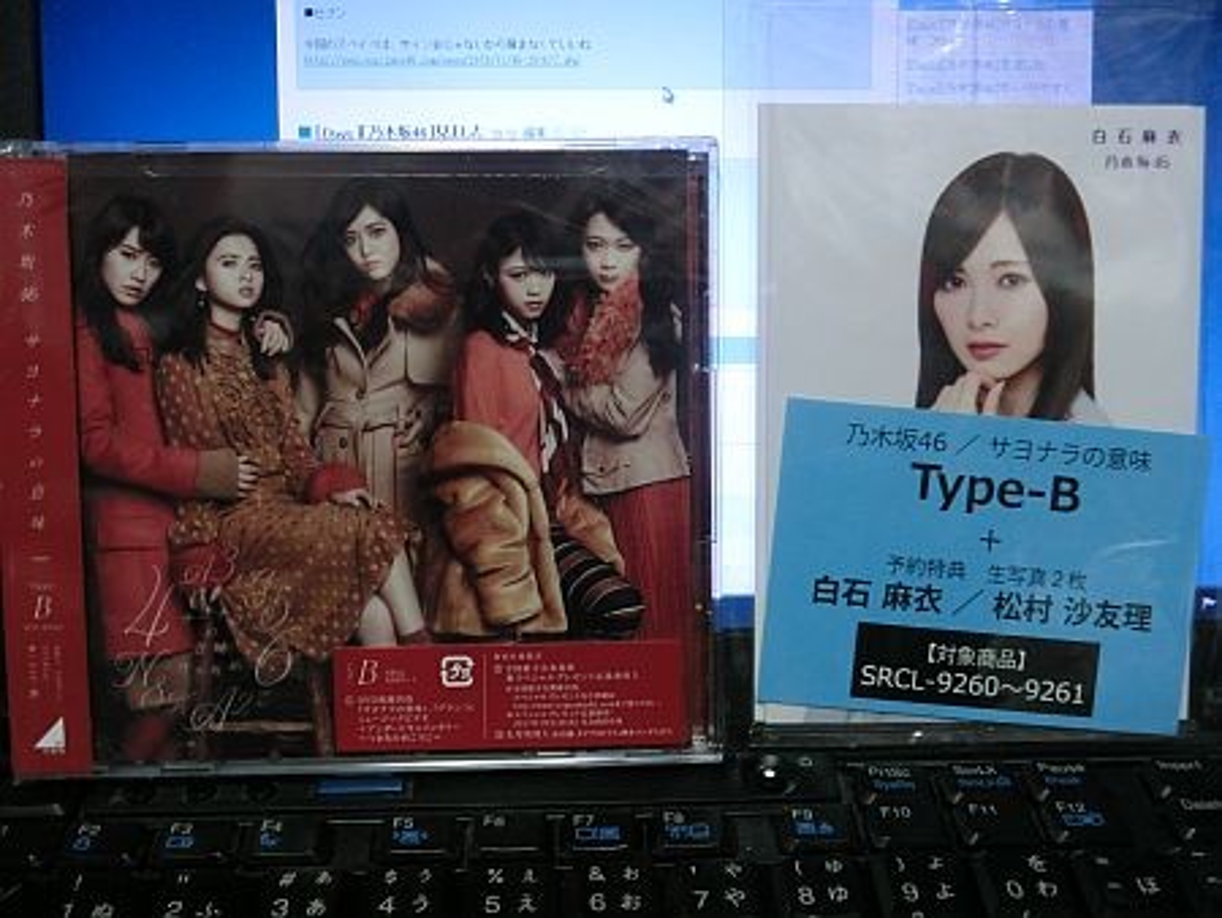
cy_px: 459
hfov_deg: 52.6
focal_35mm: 35
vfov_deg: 40.7
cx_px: 611
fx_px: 1236
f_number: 3.2
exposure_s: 1/60
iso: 800
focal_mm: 6.1
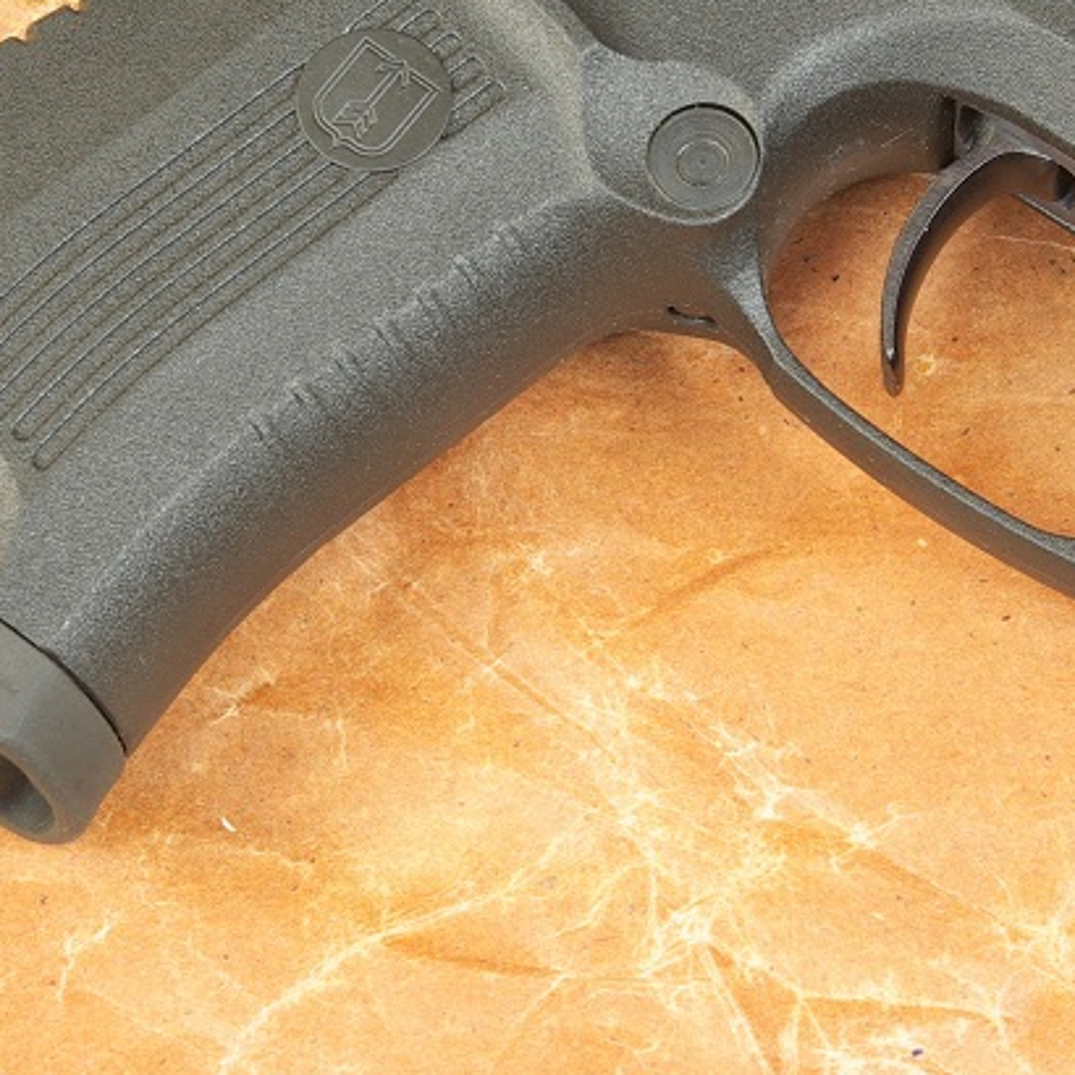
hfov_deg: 8.8
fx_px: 6999
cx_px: 899
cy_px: 218
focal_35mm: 199
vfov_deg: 8.8
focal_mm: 55
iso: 100
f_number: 13
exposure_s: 1/60
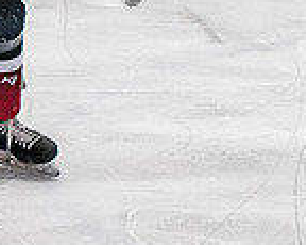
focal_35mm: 620
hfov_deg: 3.1
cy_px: -200
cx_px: -396
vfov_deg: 2.5
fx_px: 5611
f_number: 3.2
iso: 2000
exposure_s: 1/800
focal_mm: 80
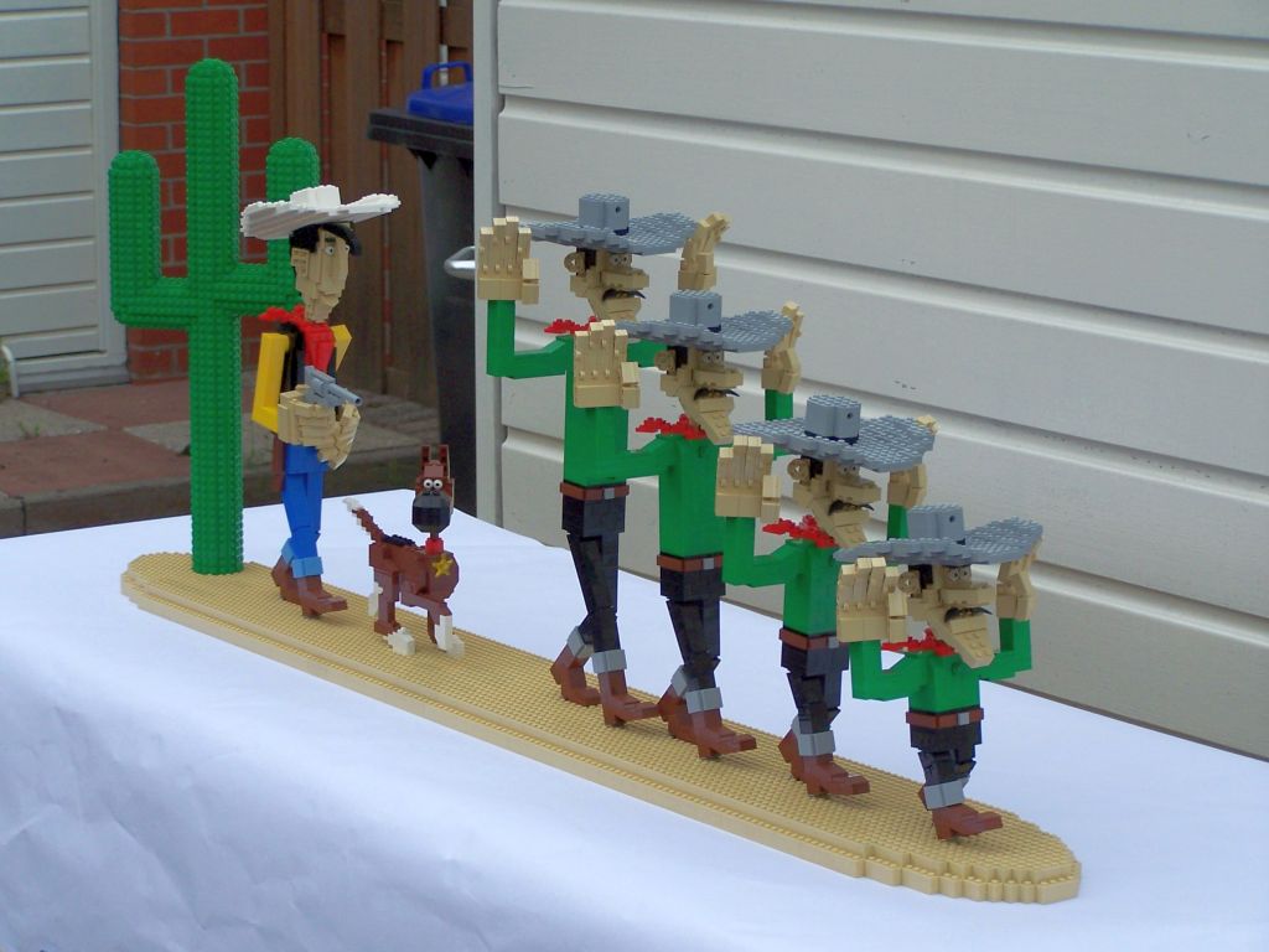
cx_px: 634
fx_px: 3849
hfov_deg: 18.7
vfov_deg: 14.1
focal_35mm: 105
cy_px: 476
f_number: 3.2
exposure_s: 1/500
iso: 80
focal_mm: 17.5
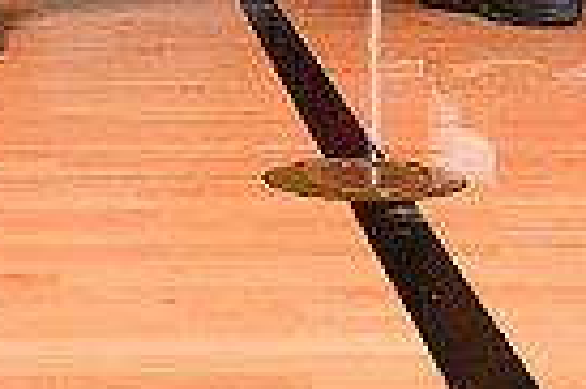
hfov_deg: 16.0
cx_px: 167
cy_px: -543
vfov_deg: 9.5
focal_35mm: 128
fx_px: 2081
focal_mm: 39
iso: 250
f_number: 6.3
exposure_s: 1/200
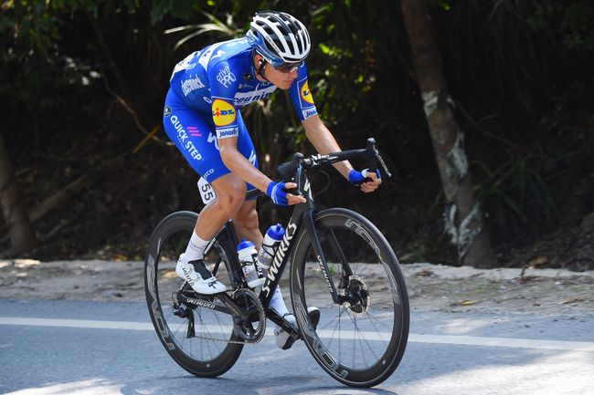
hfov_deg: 15.2
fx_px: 2227
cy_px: 198
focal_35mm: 135
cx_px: 297
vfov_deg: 10.2
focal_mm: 135
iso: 800
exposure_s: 1/800
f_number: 5
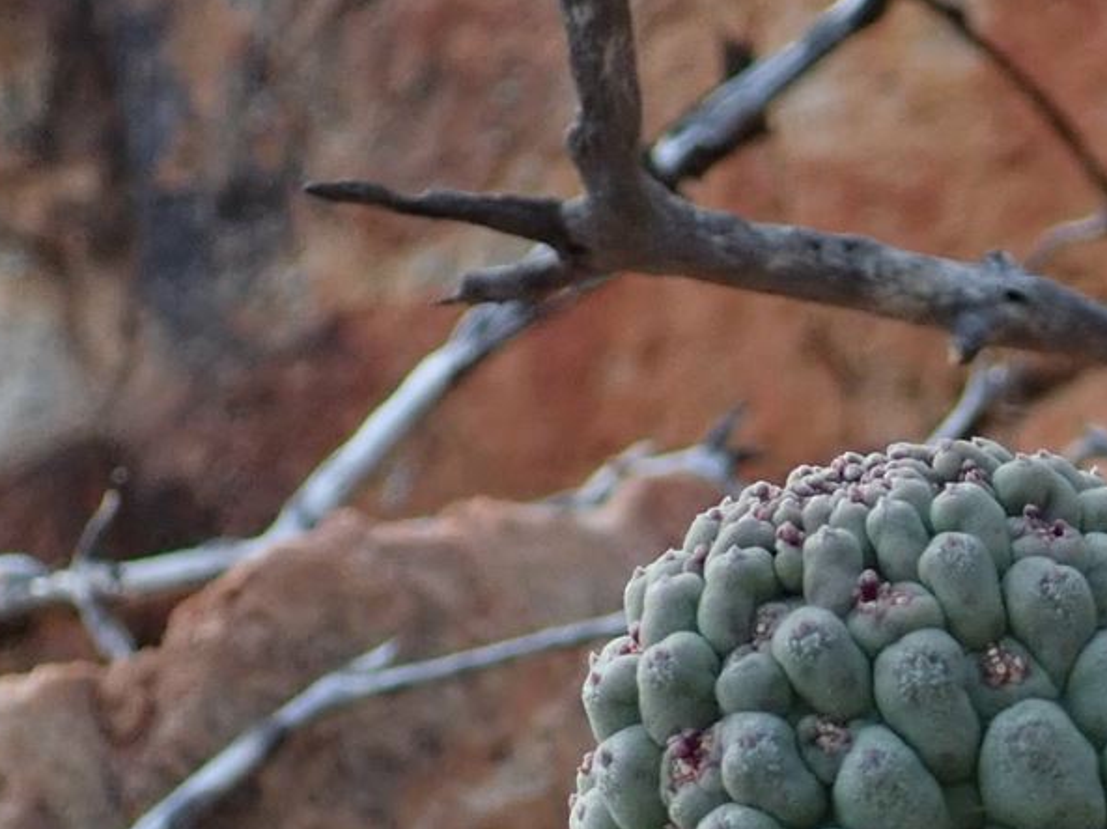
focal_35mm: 108
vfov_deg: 13.0
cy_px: 1232
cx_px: 1458
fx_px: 3452
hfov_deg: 17.1
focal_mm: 5.87
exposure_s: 1/125
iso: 200
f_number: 2.4
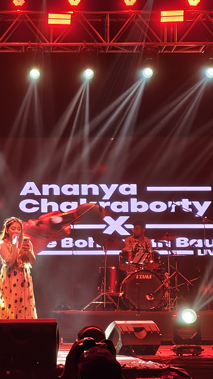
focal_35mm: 108
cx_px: 5
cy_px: 189
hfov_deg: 11.1
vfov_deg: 19.8
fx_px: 1084
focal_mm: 7.1
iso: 953
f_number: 2
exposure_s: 1/100
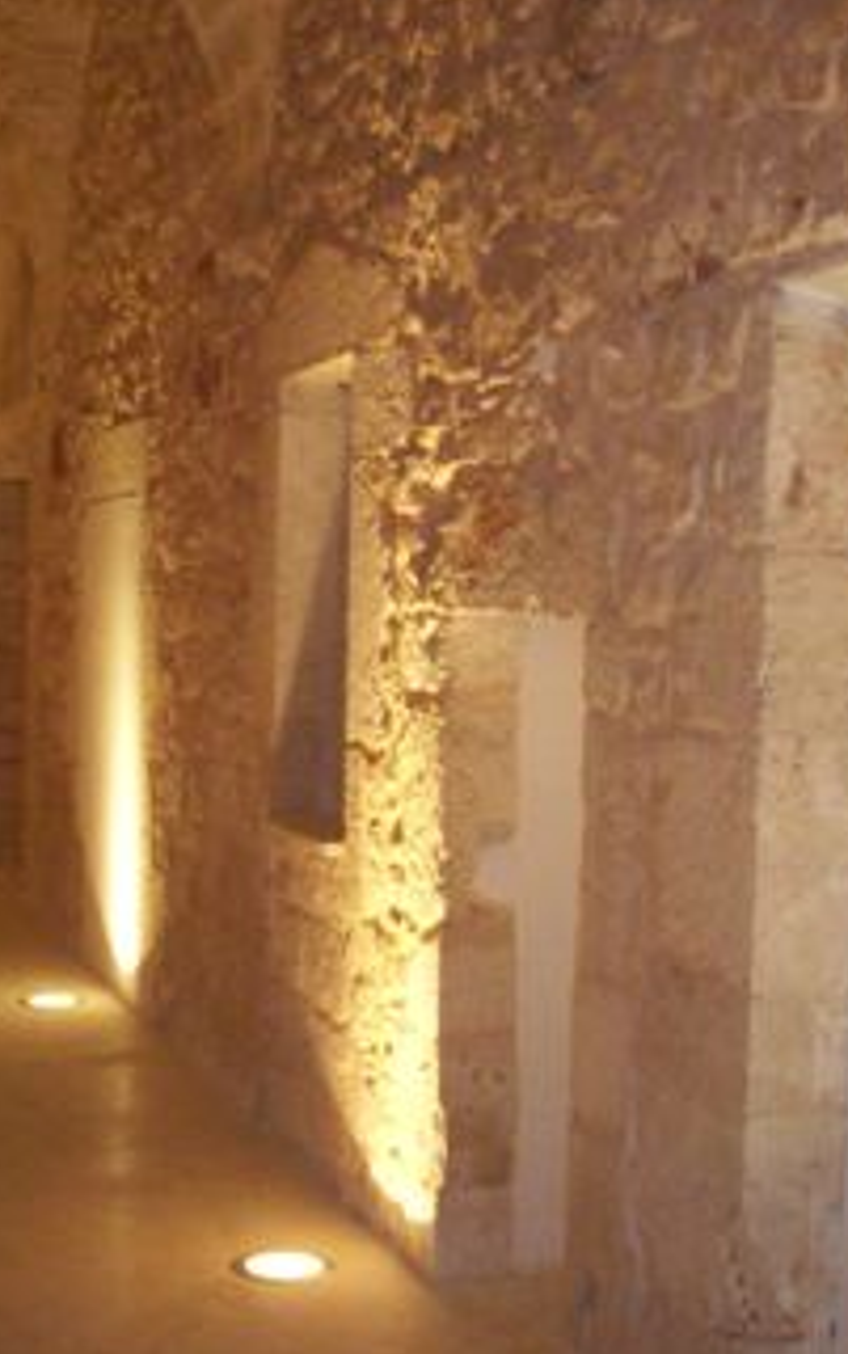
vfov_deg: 33.5
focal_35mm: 61
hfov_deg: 21.3
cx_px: 481
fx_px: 2253
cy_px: 711
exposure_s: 1/64
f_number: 2.8
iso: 200
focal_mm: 6.2
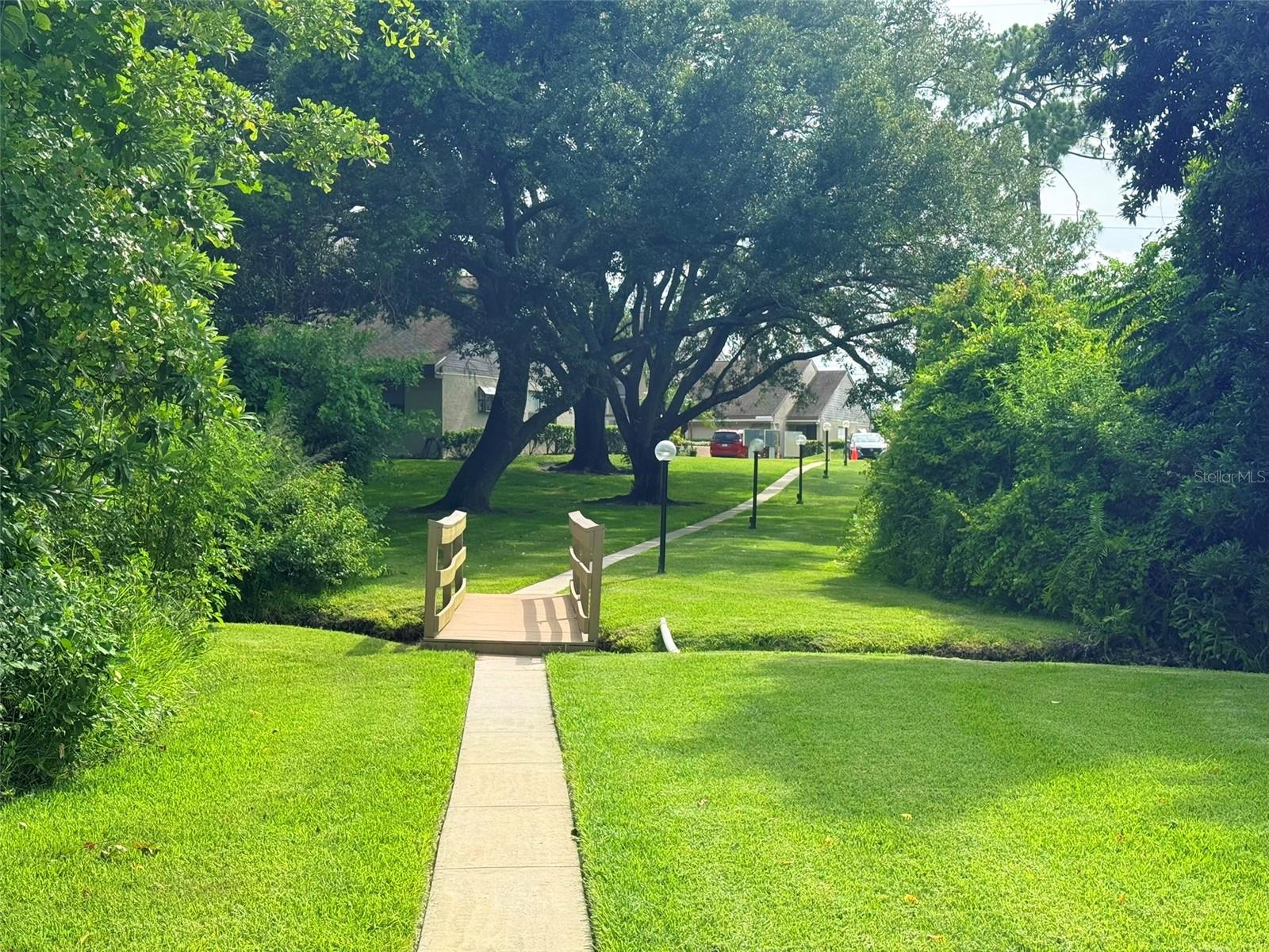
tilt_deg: +0.1
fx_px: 1760
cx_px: 634
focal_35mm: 48
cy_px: 476
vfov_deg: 30.3
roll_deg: -0.4
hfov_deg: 39.7
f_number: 1.78
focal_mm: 6.76
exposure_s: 1/2273
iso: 80
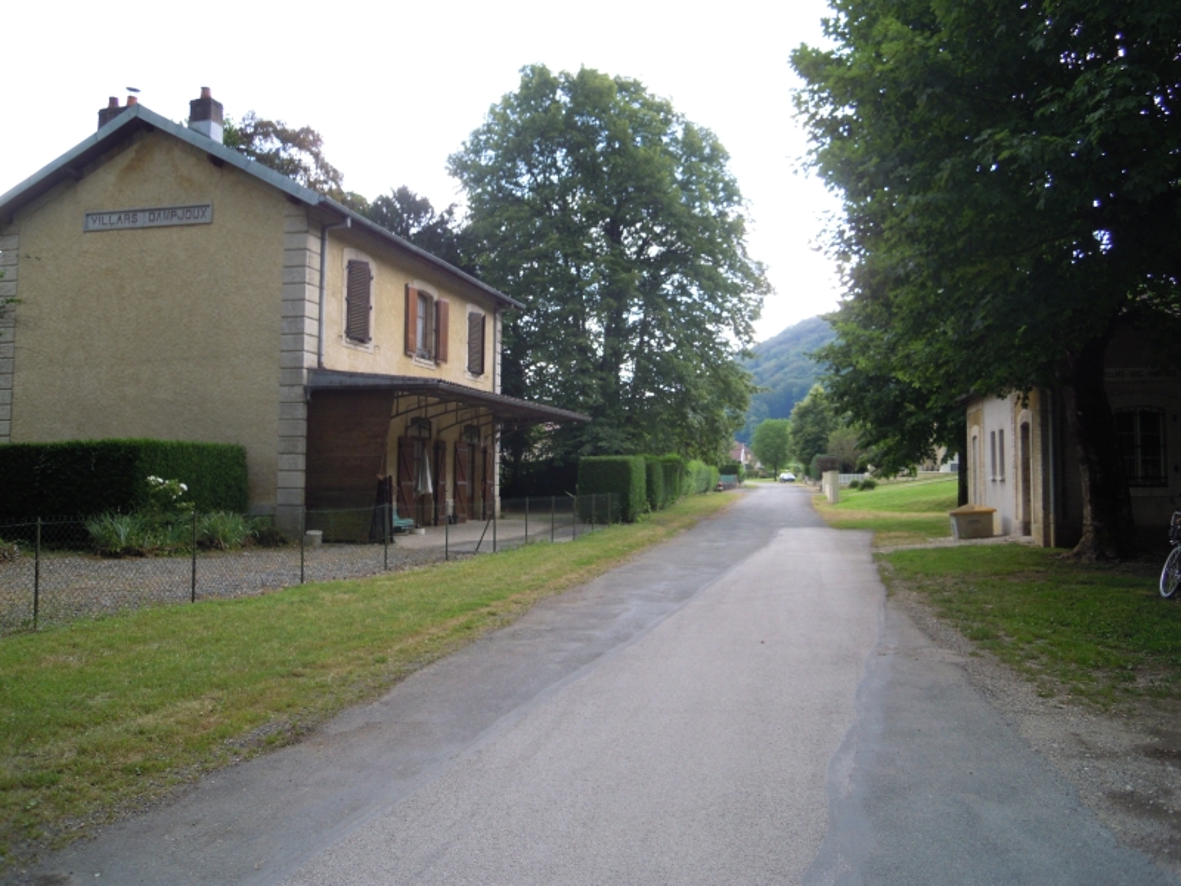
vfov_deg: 49.7
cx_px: 590
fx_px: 955
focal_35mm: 28
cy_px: 443
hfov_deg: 63.4
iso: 100
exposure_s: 1/125
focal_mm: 5
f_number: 2.7
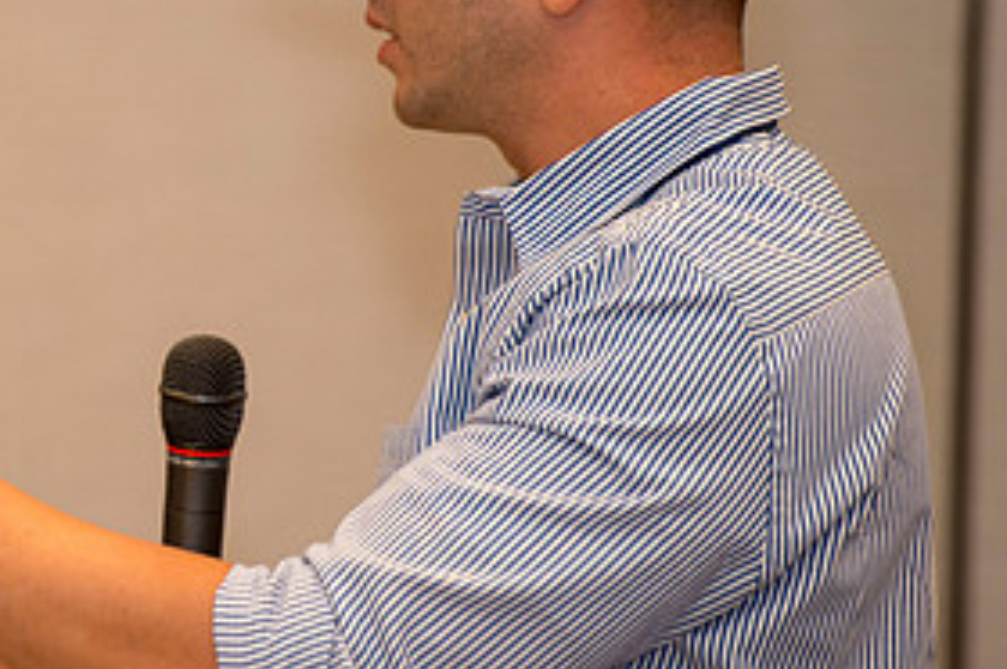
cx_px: 29
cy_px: 295
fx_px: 11567
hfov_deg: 5.0
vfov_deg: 3.3
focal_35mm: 414
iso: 1250
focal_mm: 200
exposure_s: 1/250
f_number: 2.8
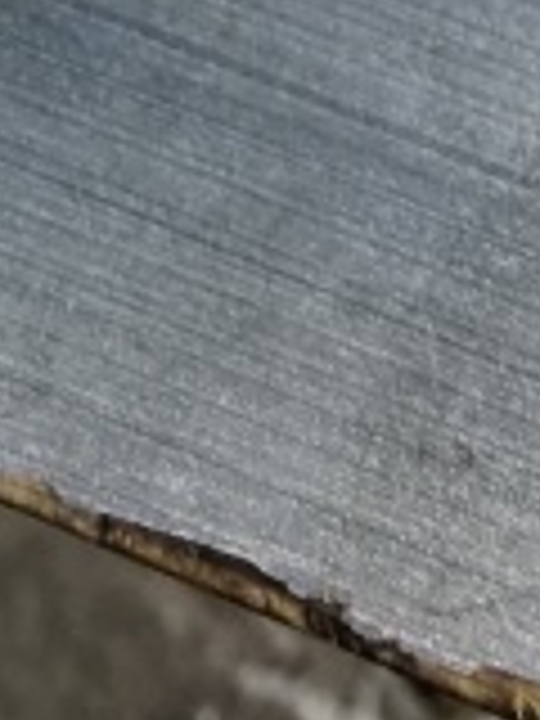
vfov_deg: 8.7
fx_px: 3744
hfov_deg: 8.2
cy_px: -1573
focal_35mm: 180
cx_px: 544
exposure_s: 1/100
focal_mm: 5.75
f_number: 4
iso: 64
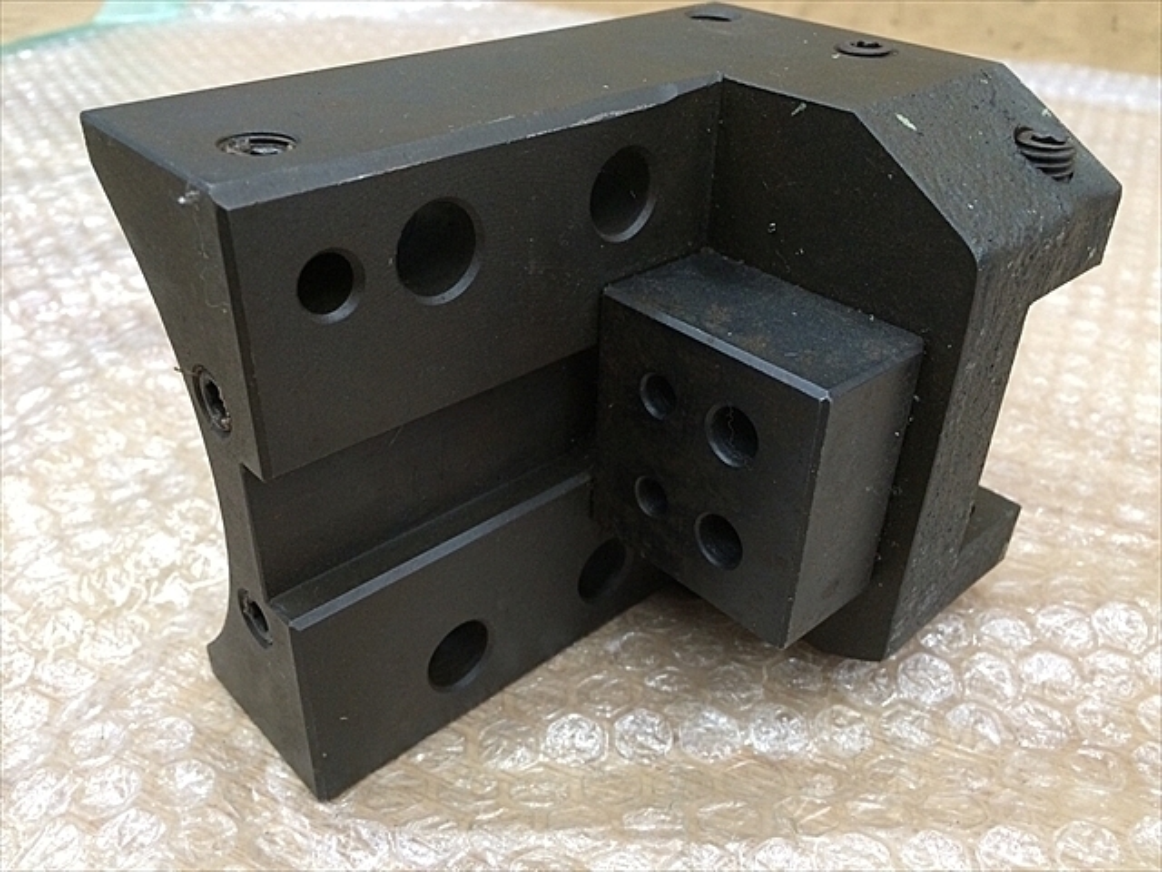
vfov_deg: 48.2
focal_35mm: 29
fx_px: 973
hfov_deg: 61.7
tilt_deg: -32.6
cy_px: 436
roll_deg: -0.3
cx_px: 581
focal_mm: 4.15
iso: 200
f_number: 2.2
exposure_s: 1/30
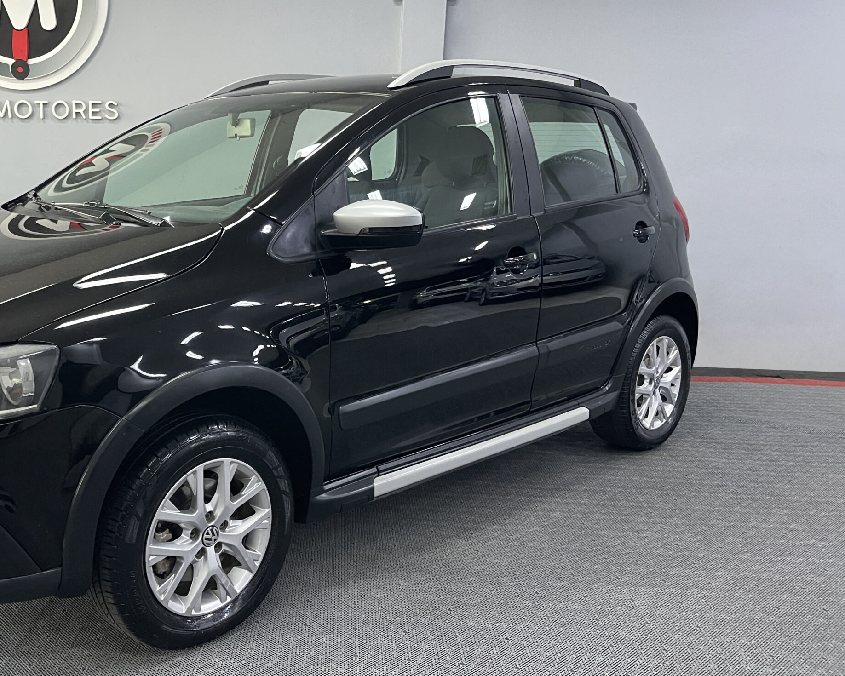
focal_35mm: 34
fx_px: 850
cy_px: 313
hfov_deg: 51.6
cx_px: 264
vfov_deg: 43.3
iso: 500
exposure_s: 1/46
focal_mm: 5.1
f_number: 1.6
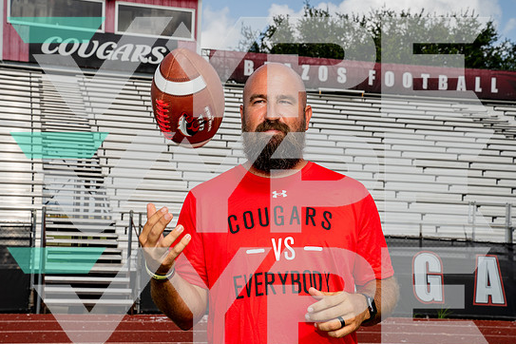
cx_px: 245
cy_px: 181
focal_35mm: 65
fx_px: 932
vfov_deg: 20.9
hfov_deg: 31.0
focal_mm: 59
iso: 100
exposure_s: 1/250
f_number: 11
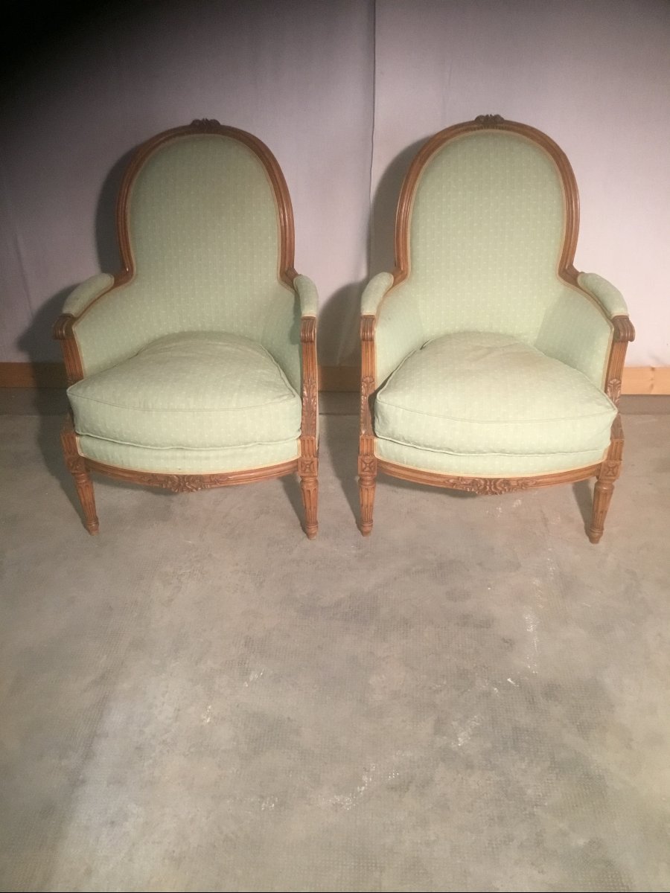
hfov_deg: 45.4
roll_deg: +0.5
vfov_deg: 58.4
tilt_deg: -31.9
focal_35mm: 31
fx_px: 800
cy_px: 446
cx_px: 335
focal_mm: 3.3
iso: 160
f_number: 2.4
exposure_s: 1/33
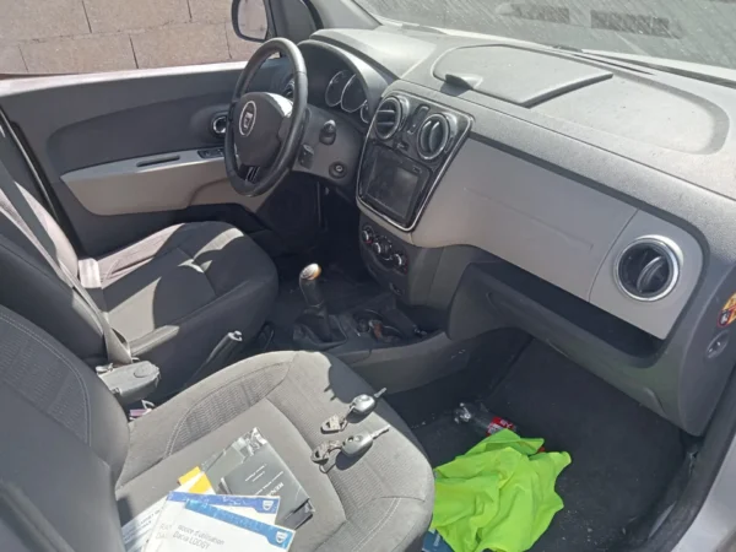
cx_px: 368
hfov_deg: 63.4
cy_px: 276
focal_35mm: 28
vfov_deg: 49.7
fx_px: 595
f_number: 2.2
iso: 100
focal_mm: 3.46
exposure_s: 1/134
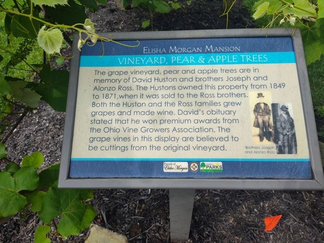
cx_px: 162
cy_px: 122
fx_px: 215
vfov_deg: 58.9
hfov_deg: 73.9
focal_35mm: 23
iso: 100
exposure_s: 1/679
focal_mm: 5.56
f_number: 1.8
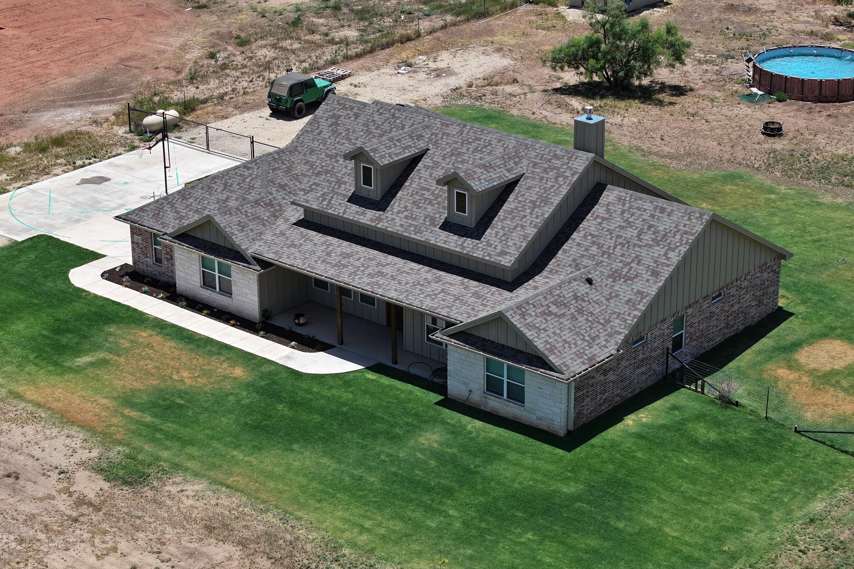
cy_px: 312
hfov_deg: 24.5
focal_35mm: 83
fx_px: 1969
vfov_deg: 16.5
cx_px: 434
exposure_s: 1/50
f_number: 2.8
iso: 110
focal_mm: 19.35
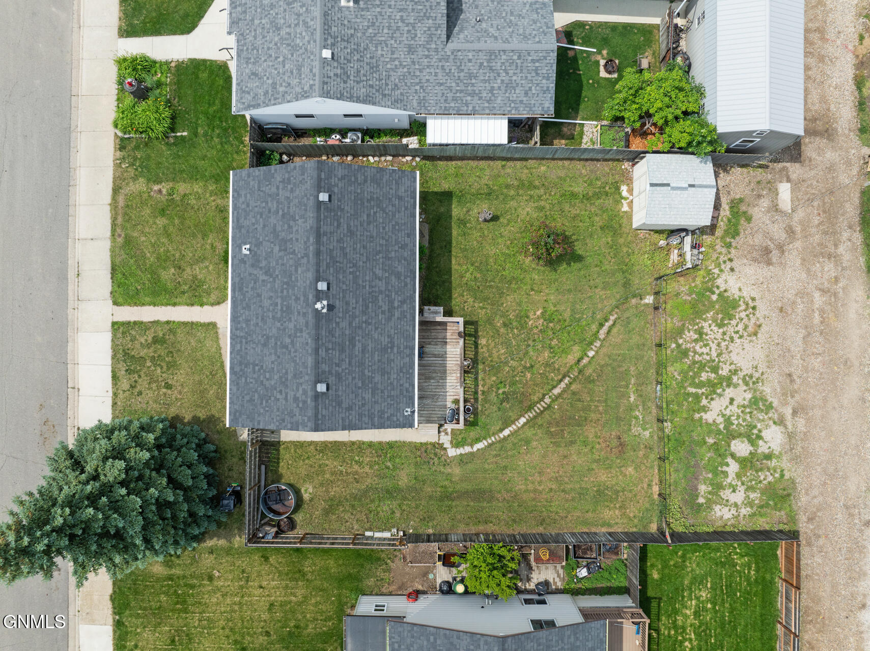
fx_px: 603
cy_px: 326
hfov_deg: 71.6
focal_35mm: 24
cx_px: 435
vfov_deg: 56.8
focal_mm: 12.29
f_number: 6.3
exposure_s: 1/500
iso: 100
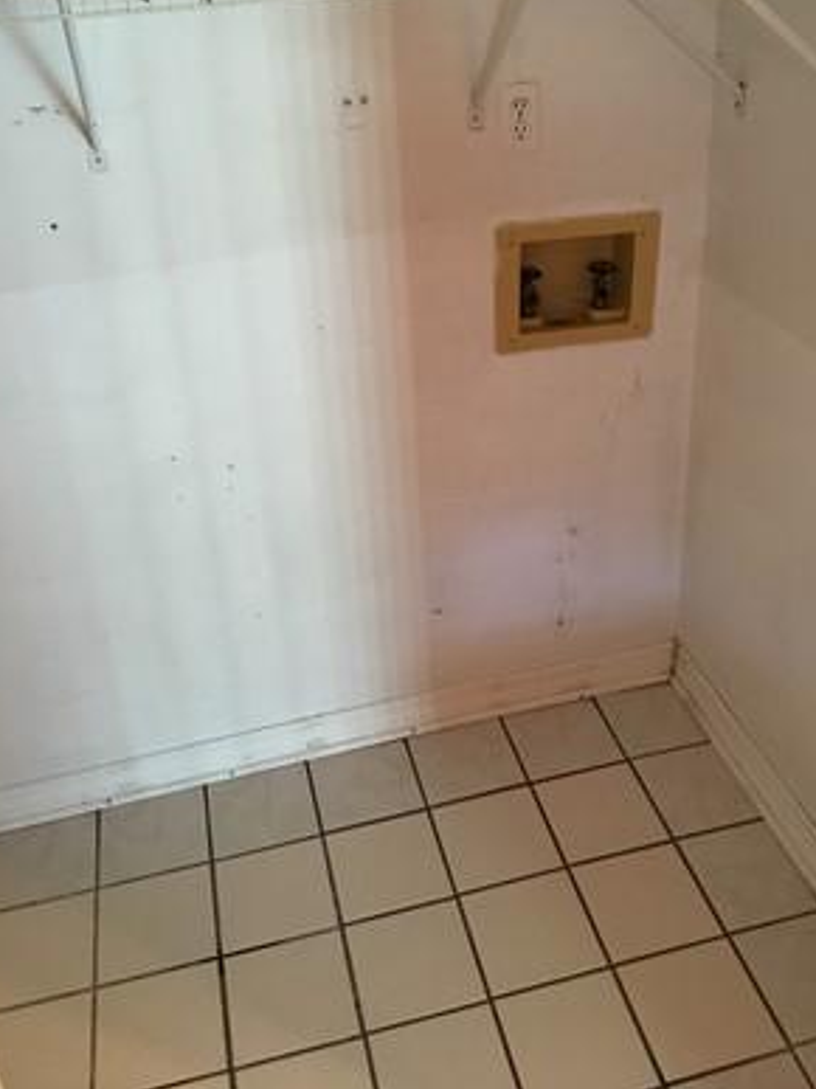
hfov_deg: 39.6
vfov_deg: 50.9
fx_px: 1132
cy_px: 419
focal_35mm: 36
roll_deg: +2.3
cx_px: 431
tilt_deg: -24.7
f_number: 2.2
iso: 100
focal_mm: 4.15
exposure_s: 1/10
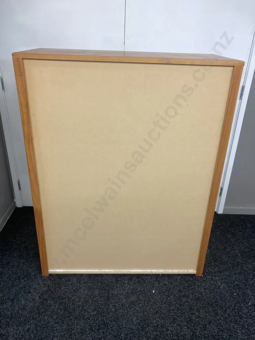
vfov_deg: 63.4
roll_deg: -3.9
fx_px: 275
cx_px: 128
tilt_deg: -25.4
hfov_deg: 49.7
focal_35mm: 28
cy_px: 170
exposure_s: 1/50
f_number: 1.8
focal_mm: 3.99
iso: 80
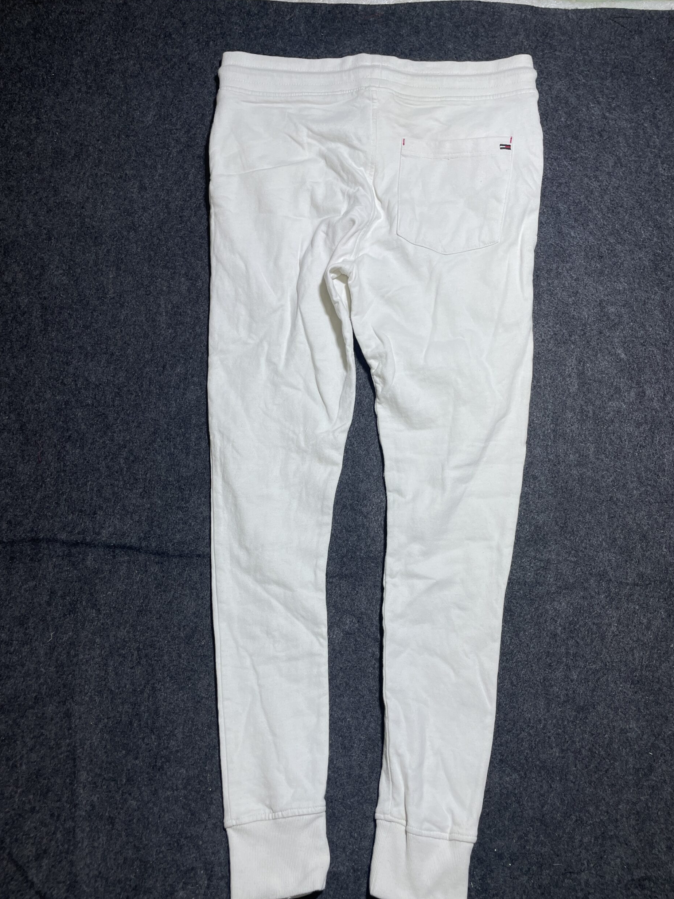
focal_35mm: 27
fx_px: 701
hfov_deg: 51.4
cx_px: 343
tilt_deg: -49.9
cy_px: 464
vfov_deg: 65.3
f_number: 1.6
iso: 40
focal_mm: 4.2
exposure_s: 1/100
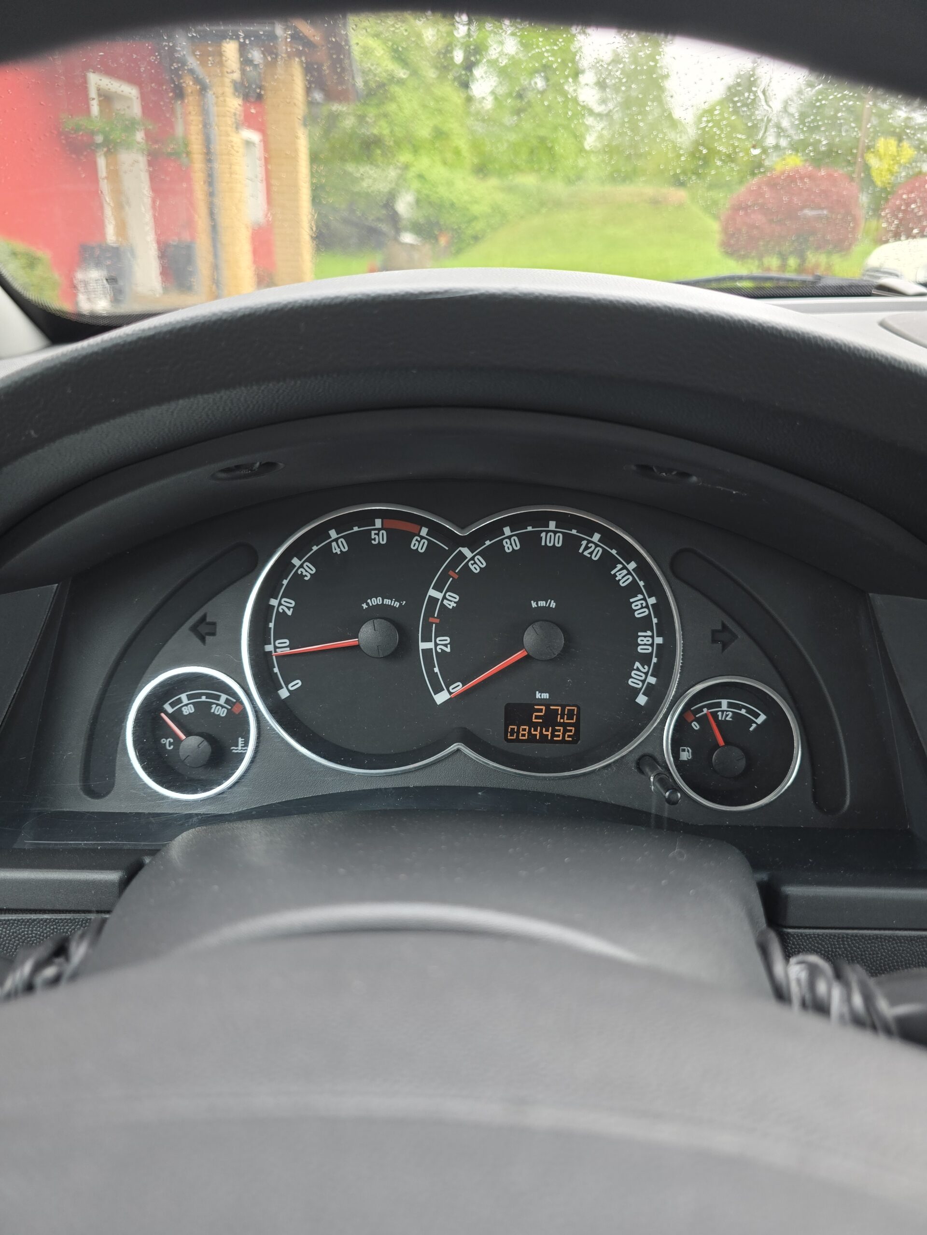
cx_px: 464
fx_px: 821
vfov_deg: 73.9
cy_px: 618
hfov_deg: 58.9
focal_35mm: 23
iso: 64
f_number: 1.7
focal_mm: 6.3
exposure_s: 1/180
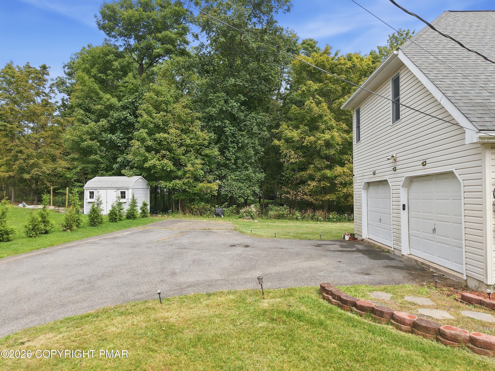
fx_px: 343
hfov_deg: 71.6
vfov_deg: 56.8
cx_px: 248
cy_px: 186
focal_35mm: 24
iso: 290
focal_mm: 8.7
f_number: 1.8
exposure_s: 1/4000
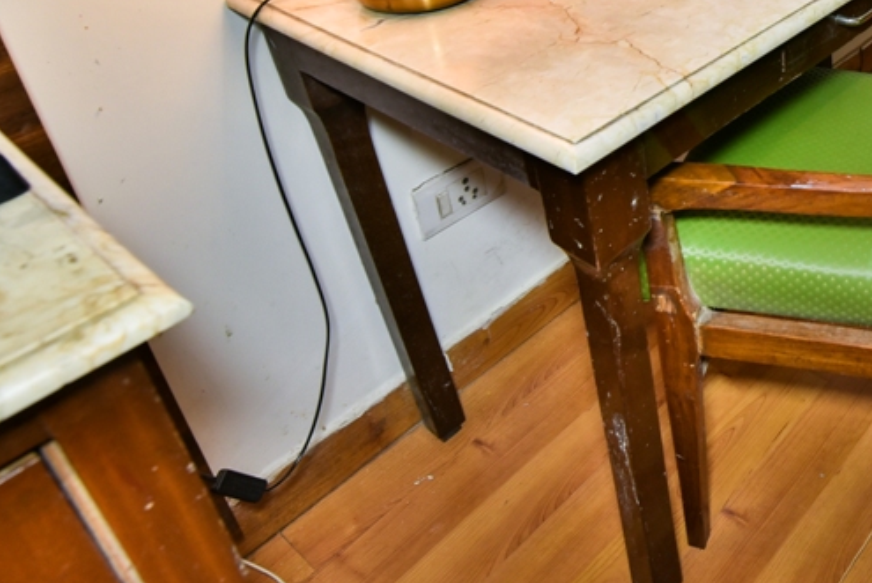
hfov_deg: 46.7
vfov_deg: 34.9
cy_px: 18
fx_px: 849
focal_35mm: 35
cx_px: 846
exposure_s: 1/13
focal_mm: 16
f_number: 7.1
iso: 640
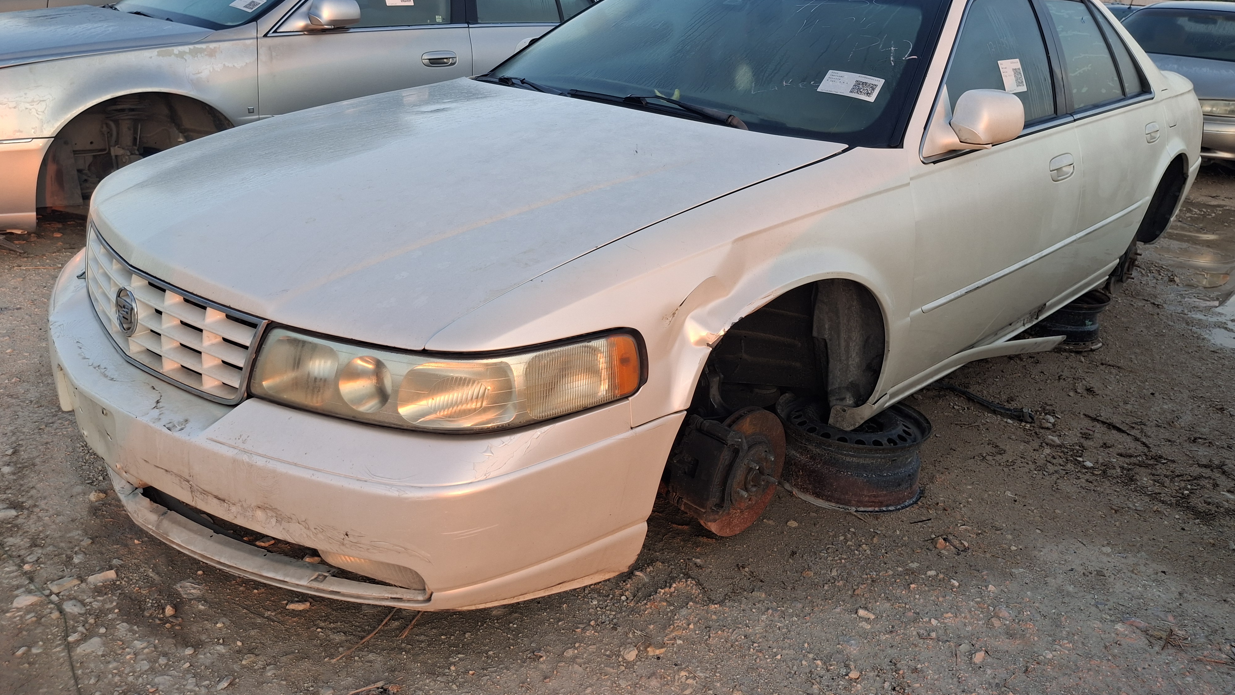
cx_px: 633
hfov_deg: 67.9
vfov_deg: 41.1
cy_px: 250
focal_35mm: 28
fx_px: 917
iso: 32
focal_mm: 4.69
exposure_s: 1/150
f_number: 1.8
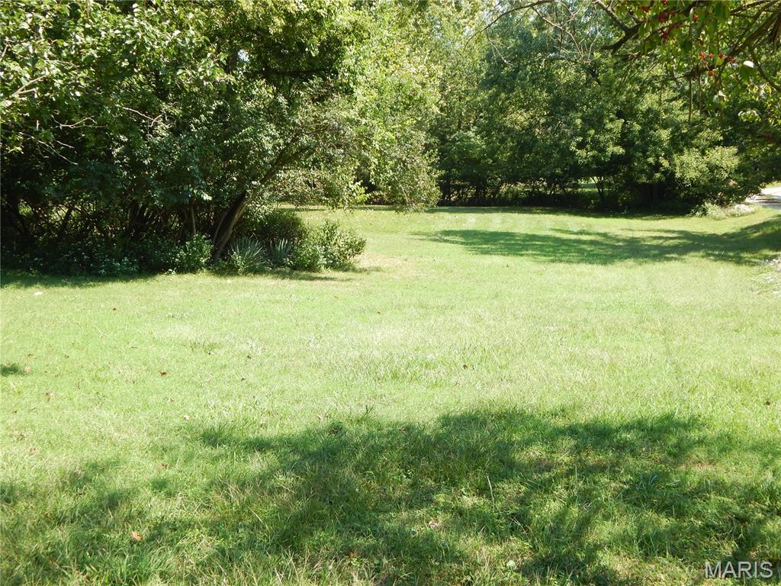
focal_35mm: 38
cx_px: 390
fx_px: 857
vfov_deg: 37.7
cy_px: 293
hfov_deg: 49.0
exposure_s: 1/320
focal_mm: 6.8
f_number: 3.4
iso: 125
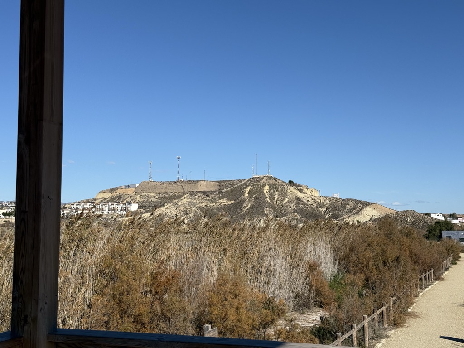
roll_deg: -0.1
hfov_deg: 39.7
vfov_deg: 30.3
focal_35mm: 48
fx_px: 643
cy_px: 174
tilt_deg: +4.5
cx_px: 232
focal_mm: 6.76
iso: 80
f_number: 1.78
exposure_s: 1/8772
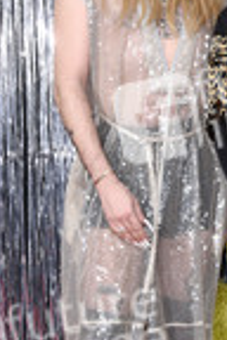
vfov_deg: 14.7
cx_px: 303
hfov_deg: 9.7
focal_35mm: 139
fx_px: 1315
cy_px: 227
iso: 400
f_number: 5.6
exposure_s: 1/250
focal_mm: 50
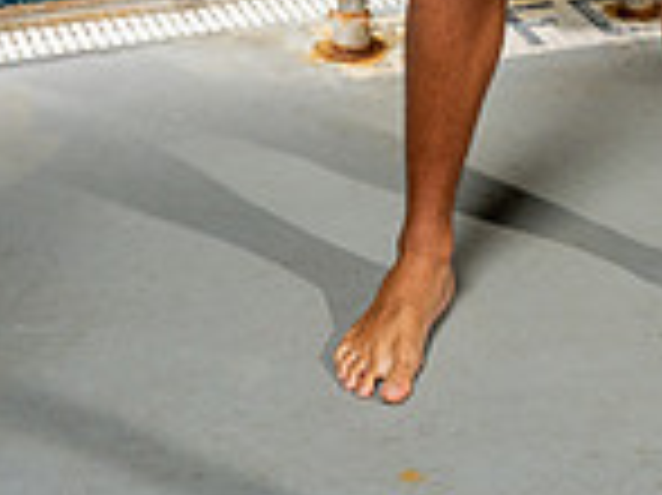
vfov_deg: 10.9
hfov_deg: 15.7
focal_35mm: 124
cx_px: 590
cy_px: -500
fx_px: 2369
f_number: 6.3
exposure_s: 1/250
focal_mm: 42
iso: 640
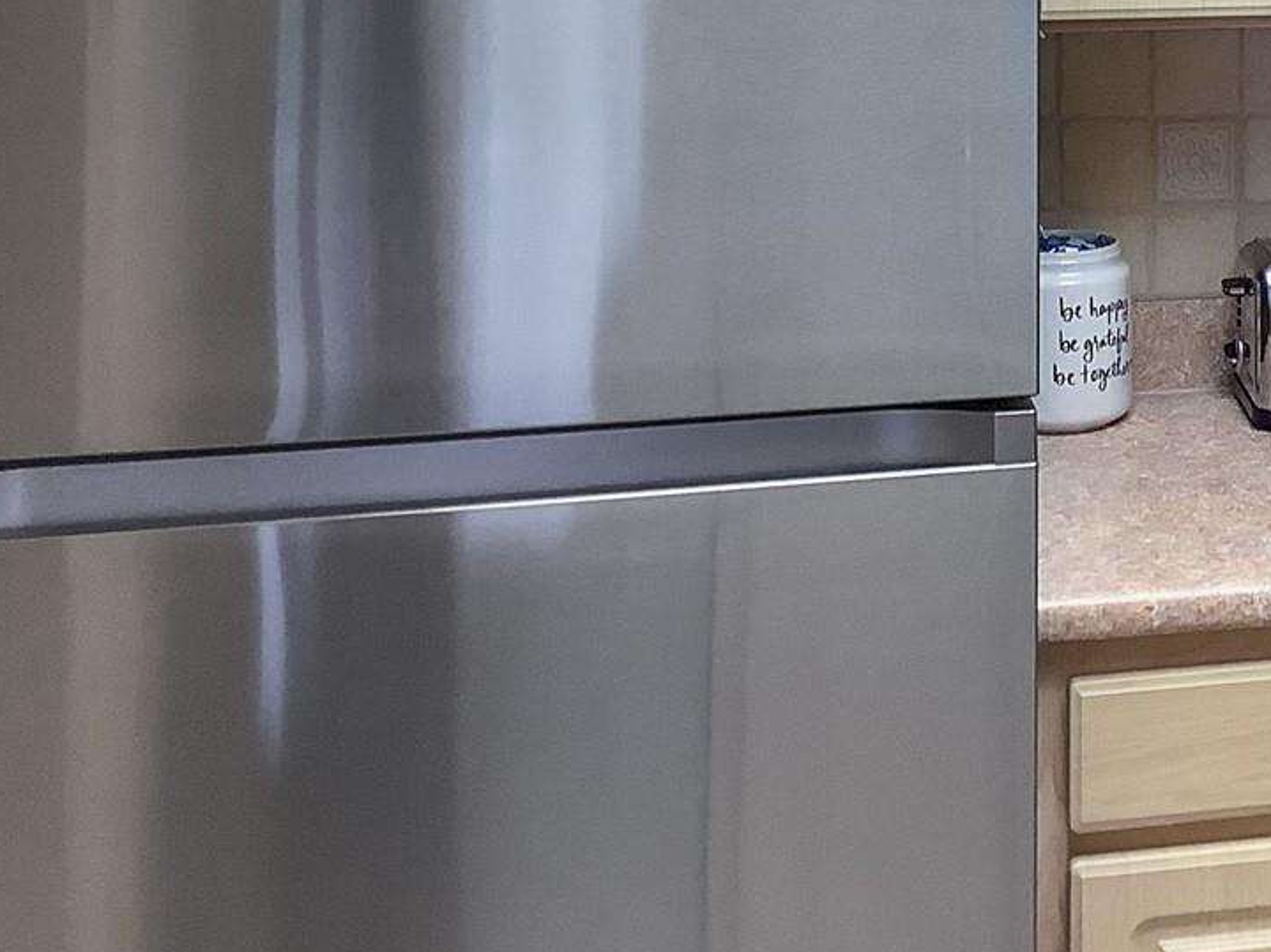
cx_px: 1363
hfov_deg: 26.2
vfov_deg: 20.8
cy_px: 83
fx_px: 2533
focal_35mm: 69
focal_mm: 3.3
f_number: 2.4
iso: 100
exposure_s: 1/60
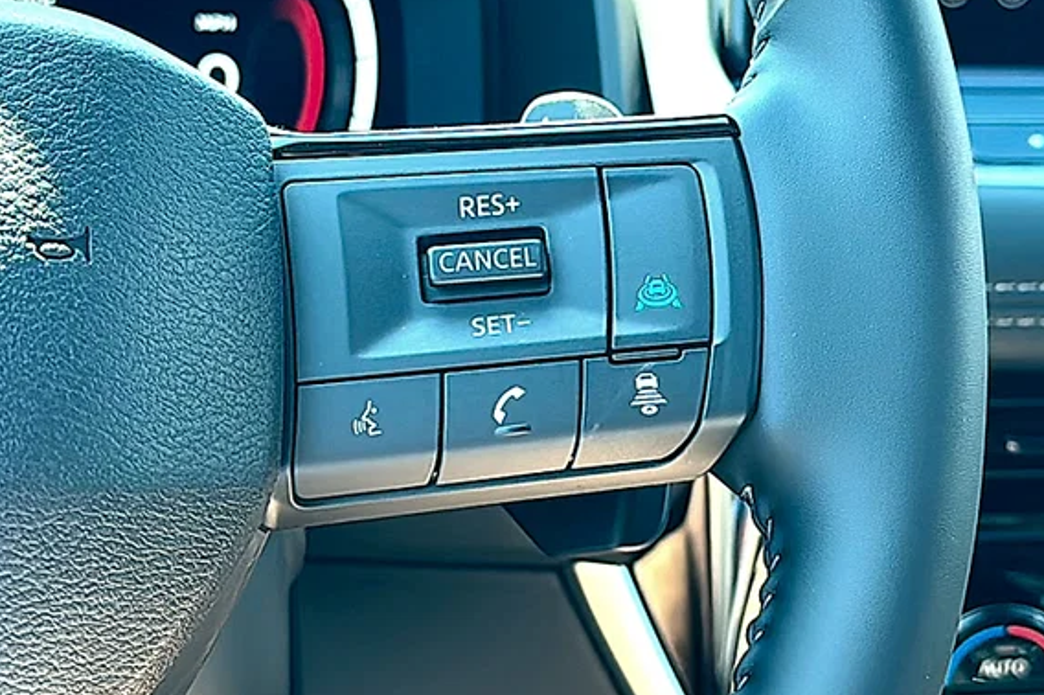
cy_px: 301
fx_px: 1710
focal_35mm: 59
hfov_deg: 33.9
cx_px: 581
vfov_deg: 23.0
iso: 125
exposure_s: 1/228
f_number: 1.78
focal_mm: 6.86
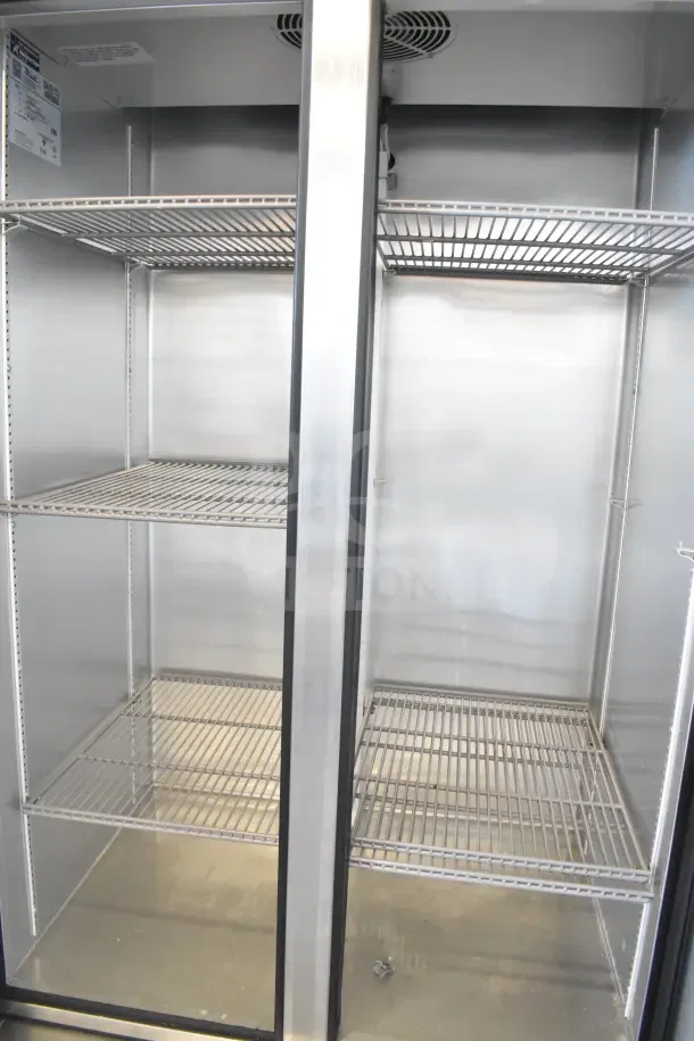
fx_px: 781
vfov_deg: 67.4
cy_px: 520
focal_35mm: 27
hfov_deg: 47.9
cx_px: 347
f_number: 6.3
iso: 6400
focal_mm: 18
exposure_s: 1/125
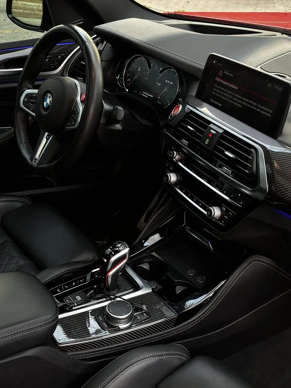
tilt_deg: -28.2
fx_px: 538
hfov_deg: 30.3
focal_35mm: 48
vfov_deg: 39.7
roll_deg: +0.7
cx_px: 146
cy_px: 194
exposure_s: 1/60
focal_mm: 6.86
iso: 200
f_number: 1.78
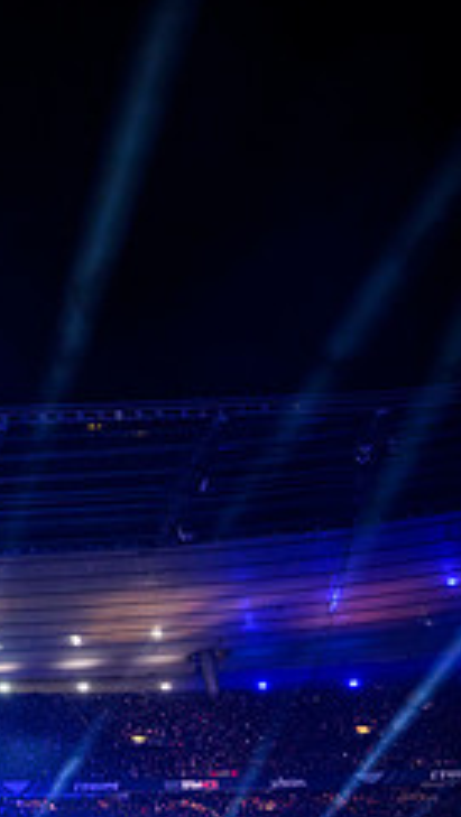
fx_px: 1302
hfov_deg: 16.2
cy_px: 550
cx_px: -421
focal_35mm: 60
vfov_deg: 34.5
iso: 1600
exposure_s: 1/500
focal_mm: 24
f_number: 2.8
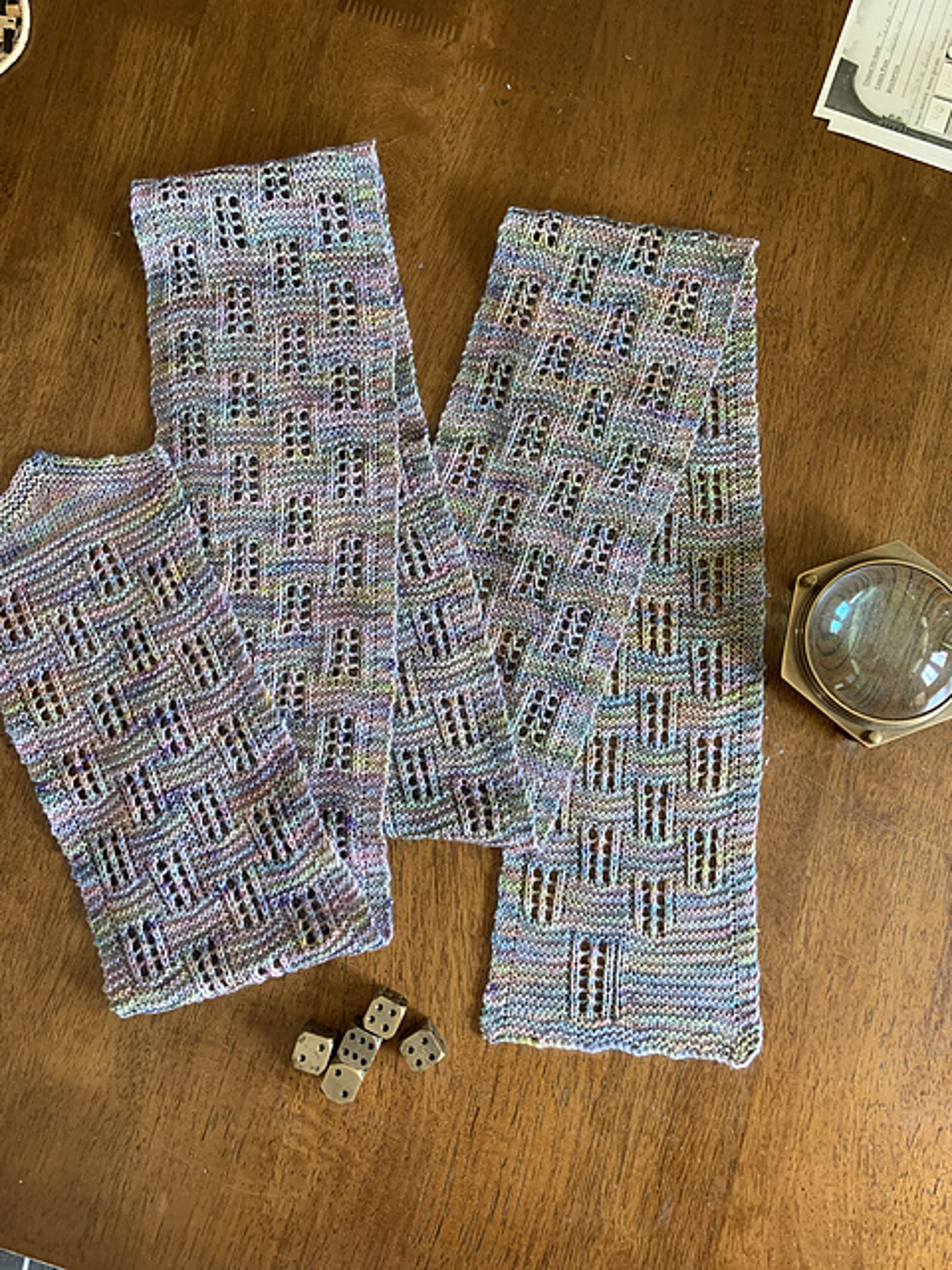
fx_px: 953
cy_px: 635
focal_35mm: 26
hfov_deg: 53.1
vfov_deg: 67.3
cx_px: 476
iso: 200
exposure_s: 1/60
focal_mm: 4.25
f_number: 1.8
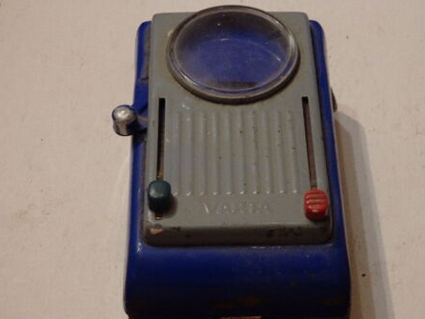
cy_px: 165
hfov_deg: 27.4
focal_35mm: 71
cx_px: 224
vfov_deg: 20.7
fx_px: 872
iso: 1000
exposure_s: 1/13
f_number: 4.4
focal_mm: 11.9
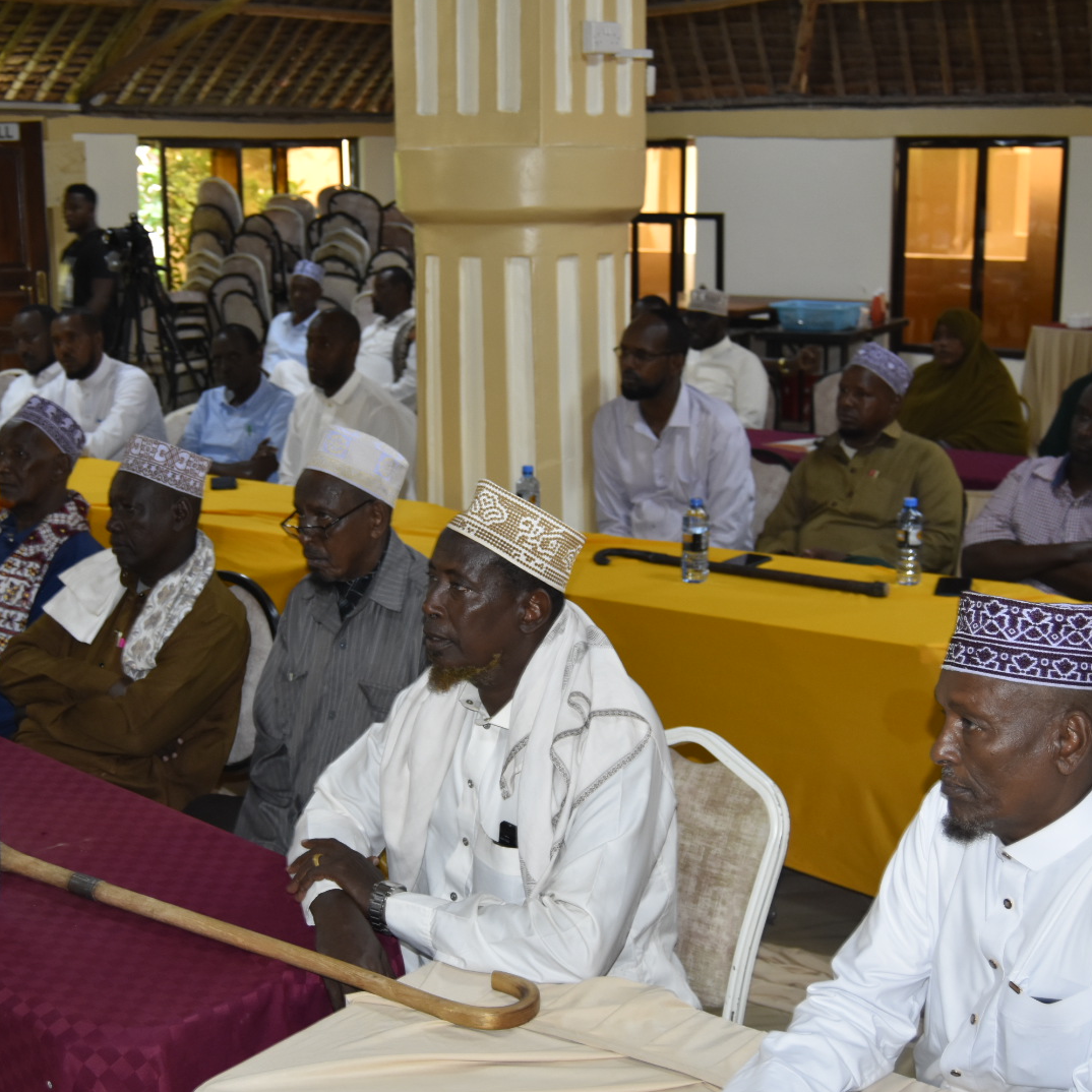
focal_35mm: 50
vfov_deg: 34.0
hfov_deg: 33.9
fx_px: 1785
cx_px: 447
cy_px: 545
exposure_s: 1/80
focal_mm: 26
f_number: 4.5
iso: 800
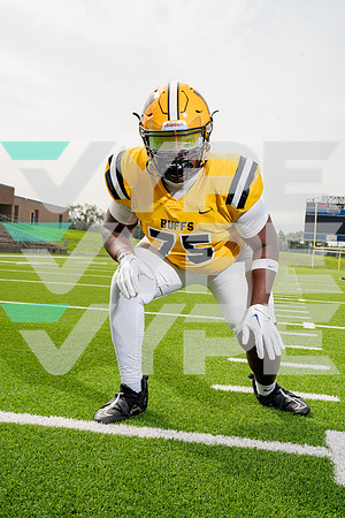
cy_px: 259
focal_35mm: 44
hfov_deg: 30.5
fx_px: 632
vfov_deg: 44.5
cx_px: 172
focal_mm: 44
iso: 100
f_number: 8
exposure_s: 1/250
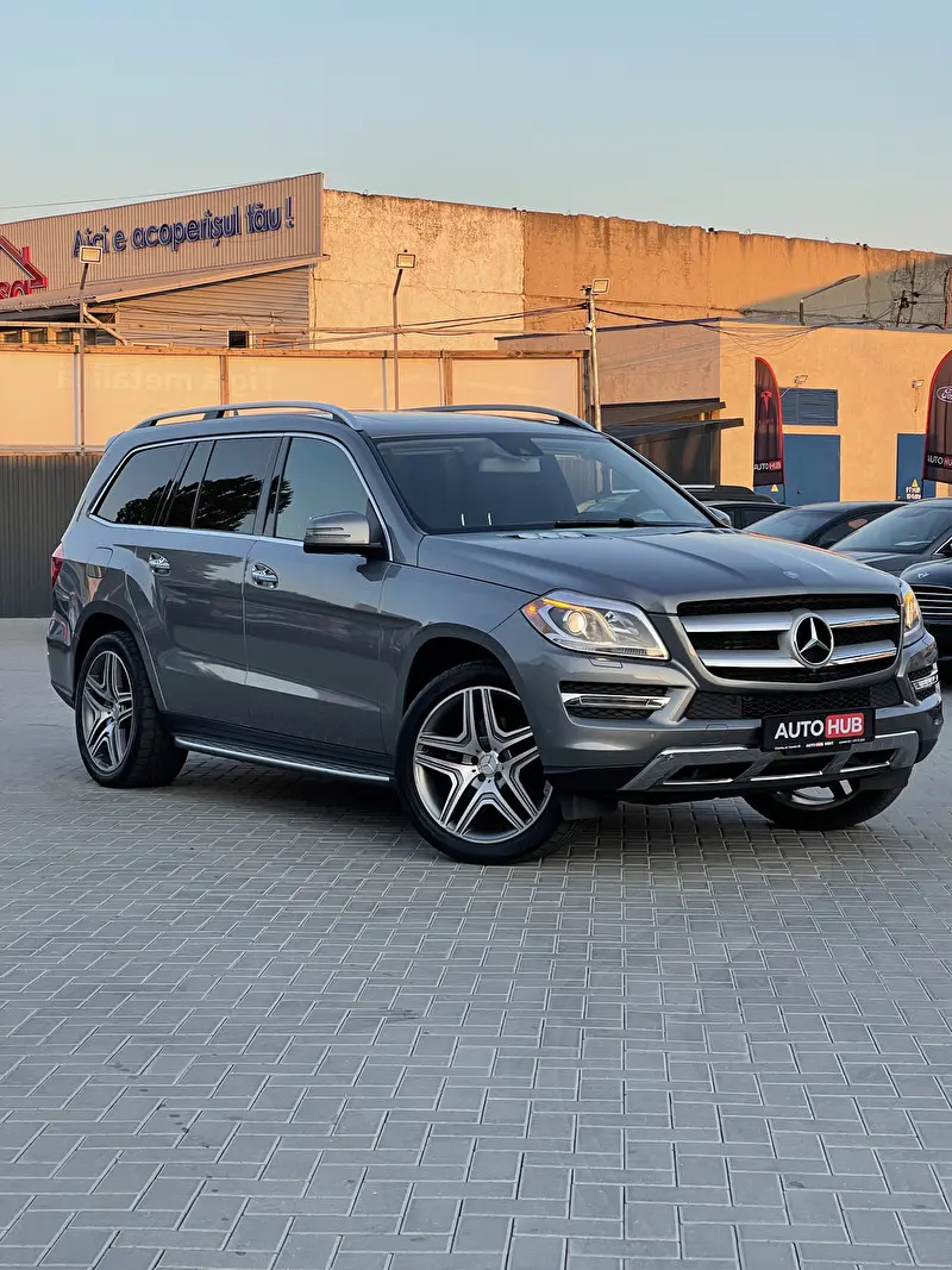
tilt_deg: -3.1
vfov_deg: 30.3
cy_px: 635
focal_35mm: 64
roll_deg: -0.2
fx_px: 2347
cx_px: 476
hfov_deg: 22.9
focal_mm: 7.5
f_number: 2.2
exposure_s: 1/181
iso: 20
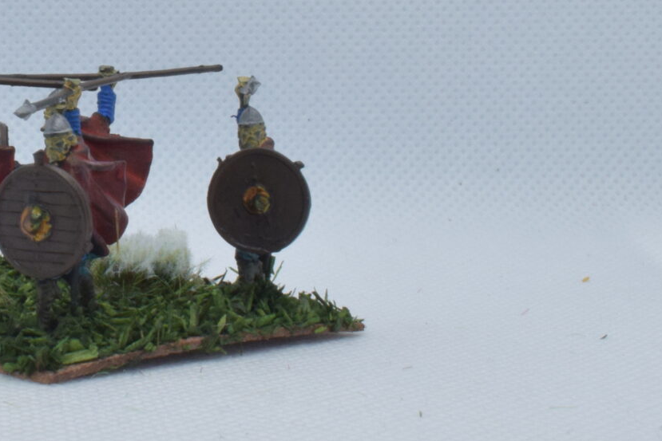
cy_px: 67
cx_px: 34
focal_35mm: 107
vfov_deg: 12.8
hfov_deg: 18.8
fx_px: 1959
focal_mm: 23
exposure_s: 1/60
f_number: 22
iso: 800
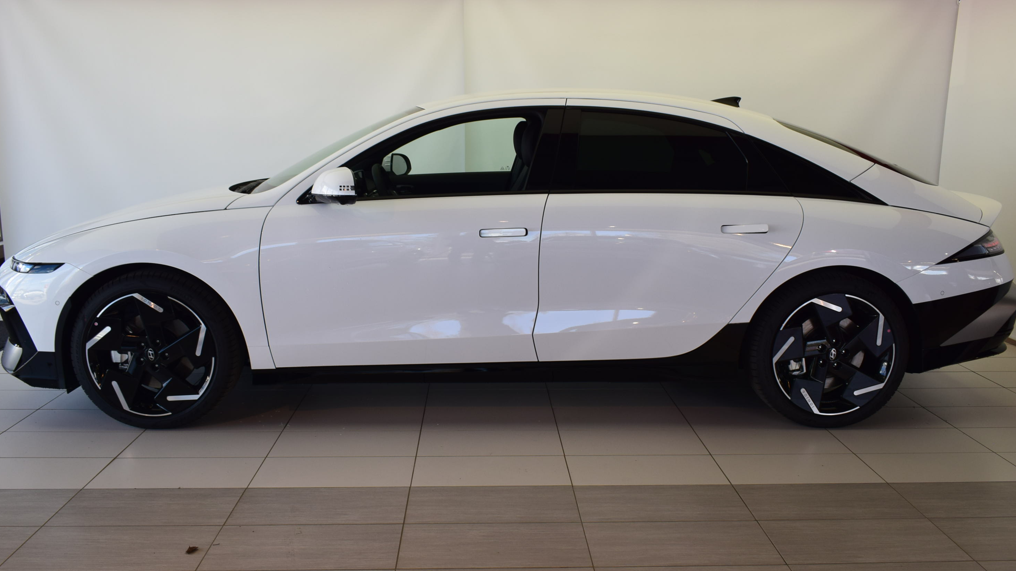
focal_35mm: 32
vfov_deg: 36.7
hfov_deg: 61.0
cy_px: 290
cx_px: 513
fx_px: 862
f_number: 9
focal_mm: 20
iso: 400
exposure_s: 1/100
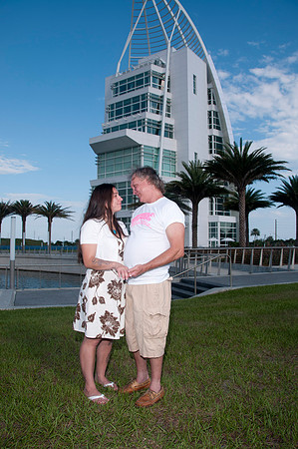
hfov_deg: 47.8
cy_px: 224
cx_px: 149
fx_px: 336
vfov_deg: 67.4
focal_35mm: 27
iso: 100
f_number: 9
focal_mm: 18
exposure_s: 1/250
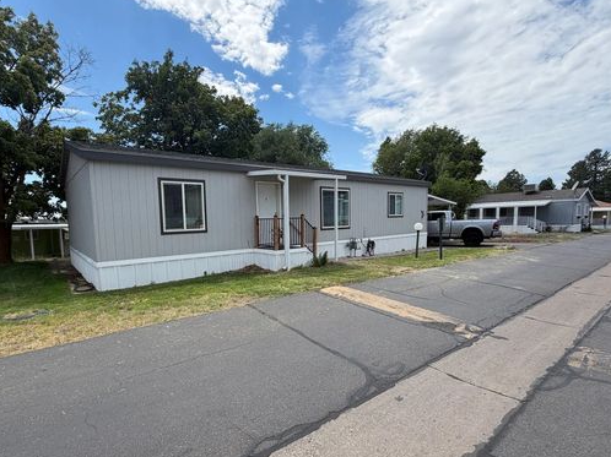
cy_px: 249
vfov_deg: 71.4
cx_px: 270
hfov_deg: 87.4
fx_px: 318
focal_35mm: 18
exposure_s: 1/779
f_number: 2.2
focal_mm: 2.22
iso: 20
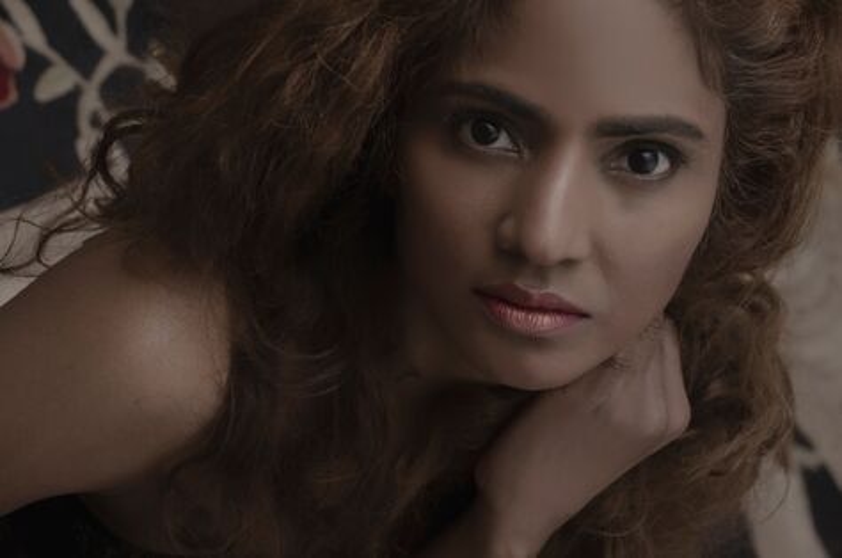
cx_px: 421
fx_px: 2626
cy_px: 279
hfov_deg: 18.2
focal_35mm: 112
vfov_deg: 12.1
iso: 640
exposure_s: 1/160
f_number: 8
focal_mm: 75
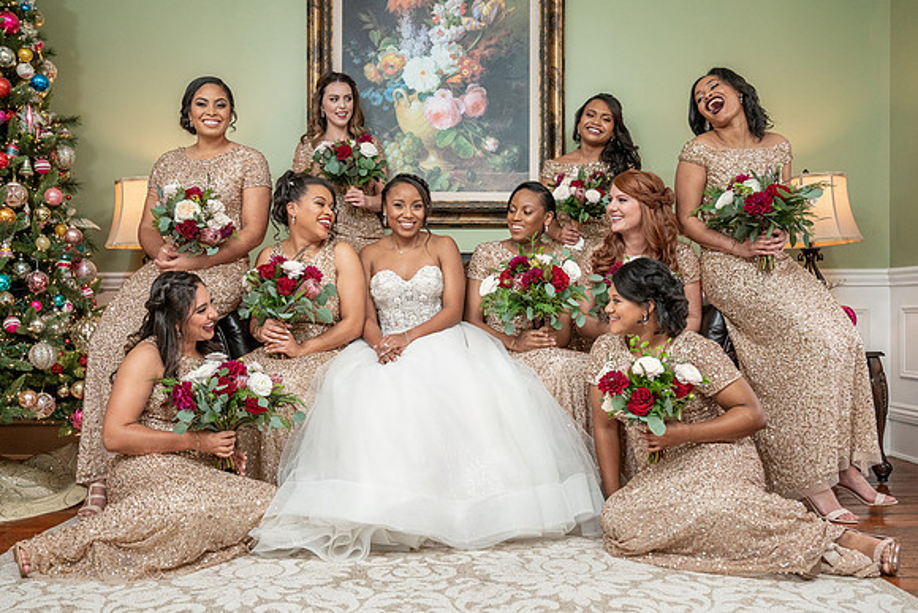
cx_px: 443
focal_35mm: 35
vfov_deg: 37.9
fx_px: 890
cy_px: 336
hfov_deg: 54.5
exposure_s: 1/250
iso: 2000
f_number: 5.6
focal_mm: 30
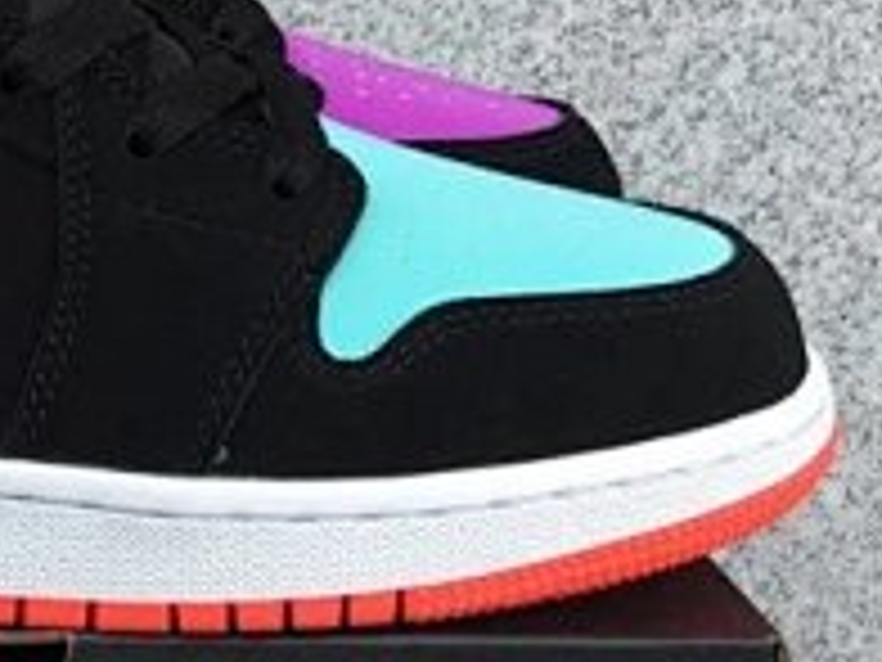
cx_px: -90
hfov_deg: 18.7
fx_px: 2573
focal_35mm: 101
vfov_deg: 14.6
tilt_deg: -16.2
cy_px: 446
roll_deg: -1.5
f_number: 2.4
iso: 25
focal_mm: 3.3
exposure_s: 1/131
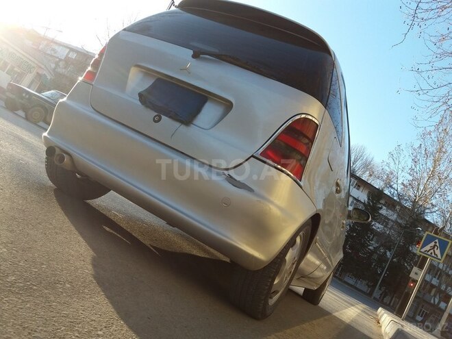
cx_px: 226
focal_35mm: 28
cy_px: 170
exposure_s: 1/407
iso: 64
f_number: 1.9
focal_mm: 3.7
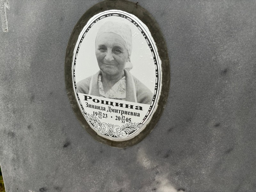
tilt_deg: -21.9
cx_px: 128
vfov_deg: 53.1
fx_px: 192
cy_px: 96
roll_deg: -2.7
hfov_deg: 67.3
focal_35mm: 26
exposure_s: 1/154
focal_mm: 5.96
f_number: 1.6
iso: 40
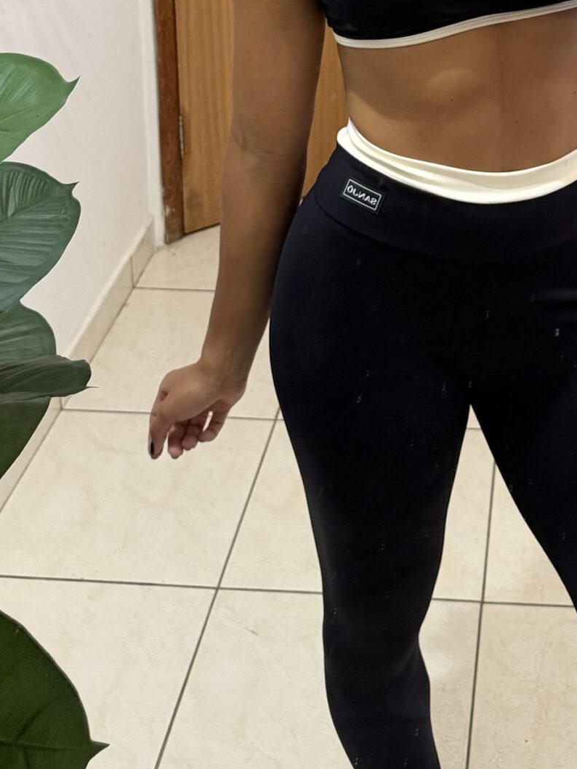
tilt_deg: -15.0
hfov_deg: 24.7
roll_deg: -0.8
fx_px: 1289
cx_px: 489
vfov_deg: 29.5
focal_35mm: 58
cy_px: -107
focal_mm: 6.76
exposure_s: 1/60
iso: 320
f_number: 1.78
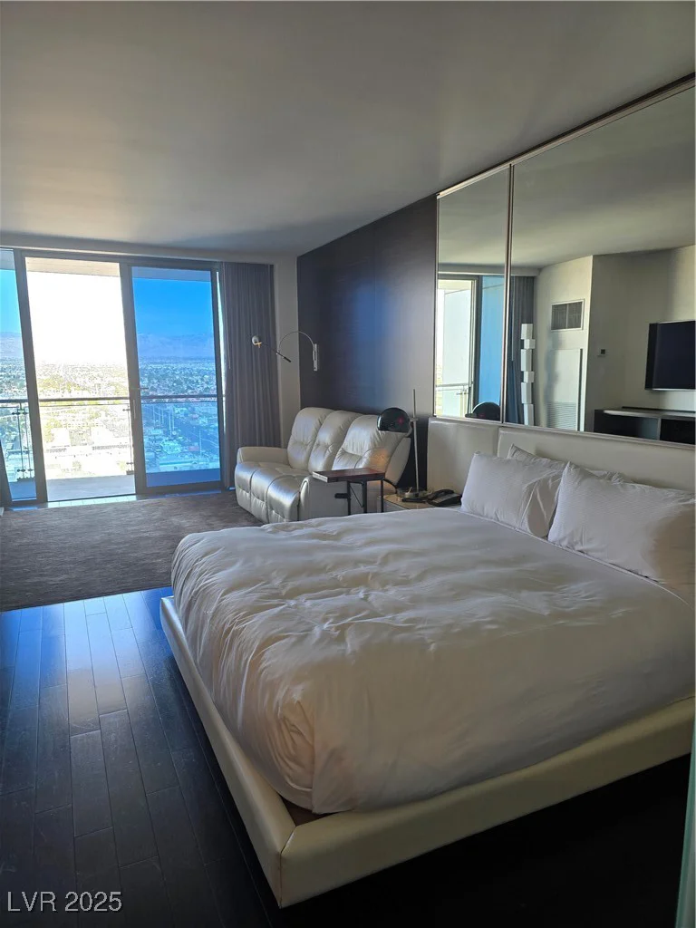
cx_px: 348
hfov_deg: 58.9
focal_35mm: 23
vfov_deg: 73.9
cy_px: 464
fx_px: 617
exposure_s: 1/180
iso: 64
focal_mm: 6.3
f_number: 1.7
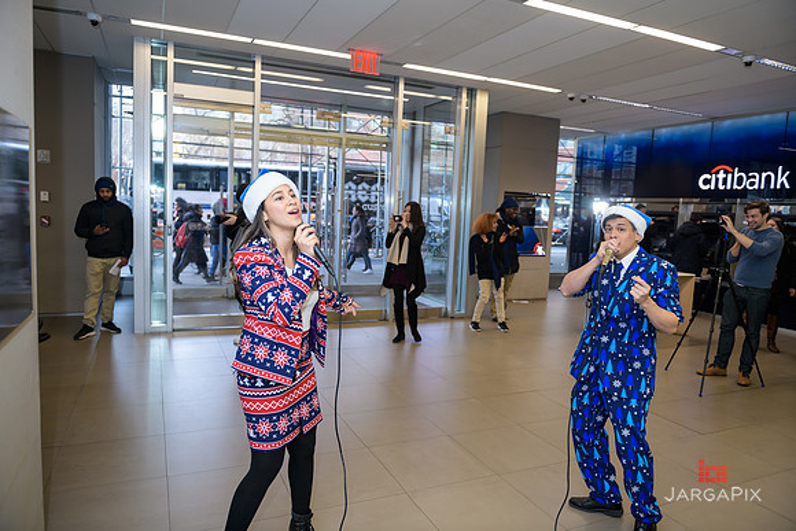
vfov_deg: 53.2
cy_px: 266
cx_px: 398
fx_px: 531
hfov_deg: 73.7
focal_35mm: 24
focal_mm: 24
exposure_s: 1/125
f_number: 3.2
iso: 400
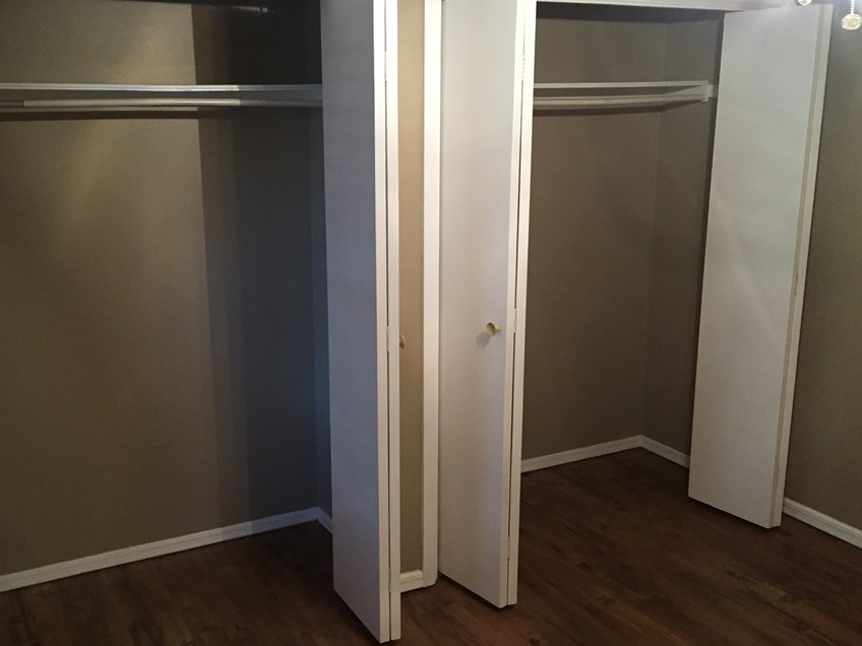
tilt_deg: -13.1
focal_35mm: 35
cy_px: 319
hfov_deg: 52.5
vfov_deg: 40.7
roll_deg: -0.1
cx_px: 373
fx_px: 872
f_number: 2.2
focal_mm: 4.15
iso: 250
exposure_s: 1/30
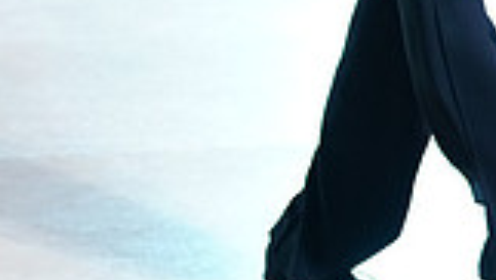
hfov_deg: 8.2
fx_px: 3476
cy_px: -262
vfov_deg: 4.6
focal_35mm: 264
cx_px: 119
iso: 1600
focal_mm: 70
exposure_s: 1/500
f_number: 2.8
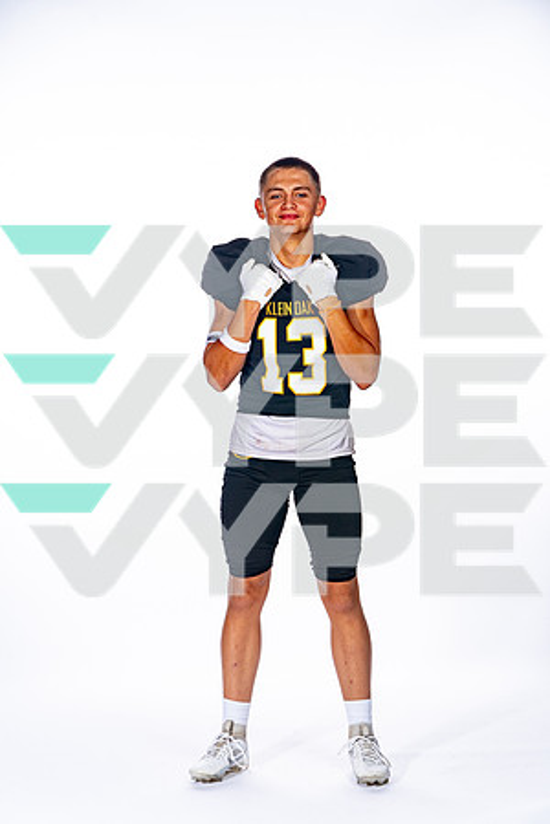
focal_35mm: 90
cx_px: 275
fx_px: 2062
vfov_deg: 22.6
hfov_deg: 15.2
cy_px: 412
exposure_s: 1/250
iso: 250
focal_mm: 90
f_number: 8
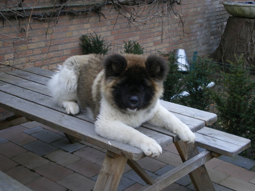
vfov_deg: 27.5
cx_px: 128
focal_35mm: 53
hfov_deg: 36.2
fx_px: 390
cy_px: 96
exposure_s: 1/60
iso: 160
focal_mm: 9.3
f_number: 3.9
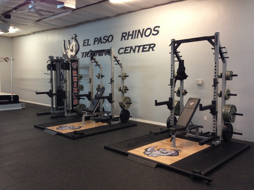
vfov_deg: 42.9
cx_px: 127
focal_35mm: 33
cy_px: 95
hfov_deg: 55.4
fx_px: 242
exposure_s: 1/20
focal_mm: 4.13
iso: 125
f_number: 2.4
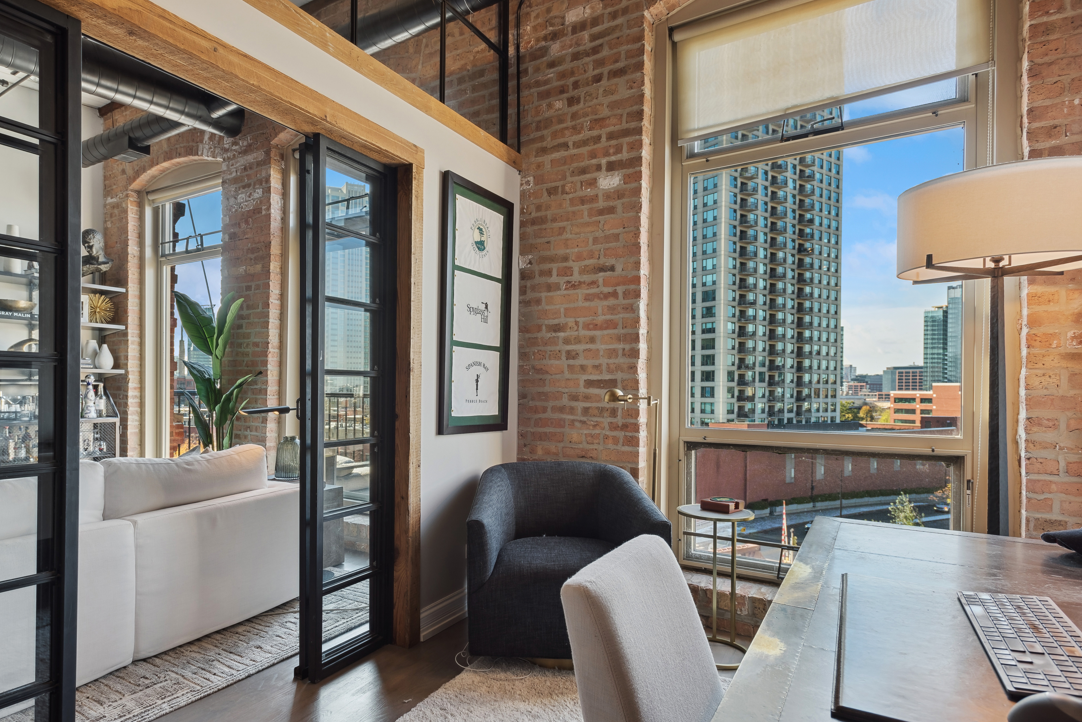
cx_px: 442
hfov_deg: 80.4
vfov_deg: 59.4
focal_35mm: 21
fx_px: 631
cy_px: 397
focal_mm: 17
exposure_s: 1/25
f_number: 8
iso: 400
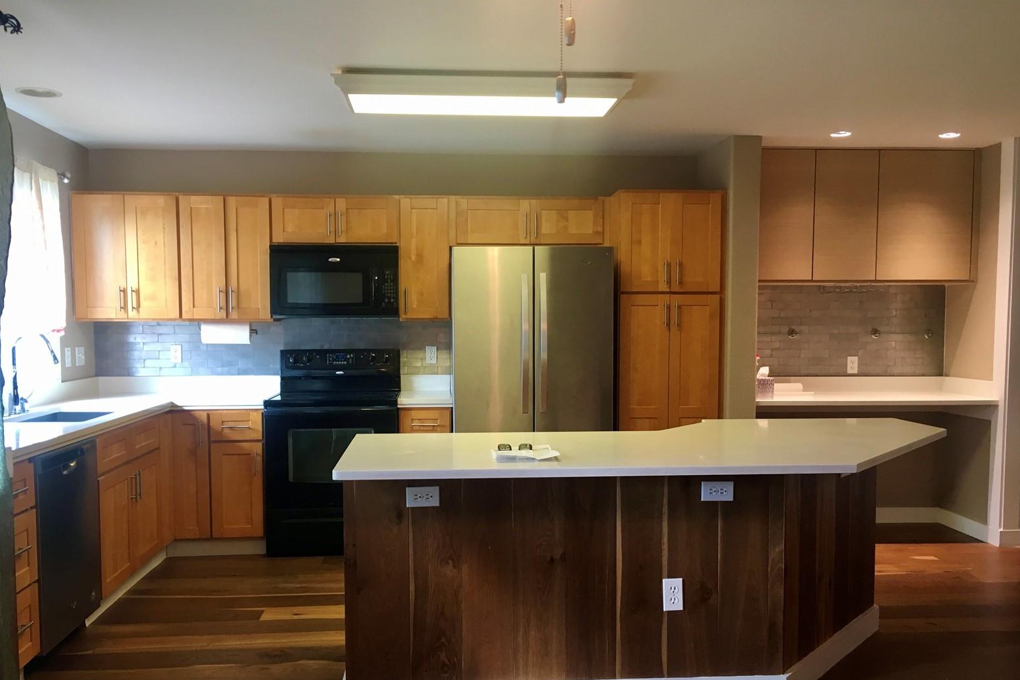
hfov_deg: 60.3
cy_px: 389
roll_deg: +0.0
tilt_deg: -2.7
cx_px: 499
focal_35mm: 31
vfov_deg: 42.2
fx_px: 878
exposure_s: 1/30
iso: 80
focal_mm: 4.15
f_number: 2.2
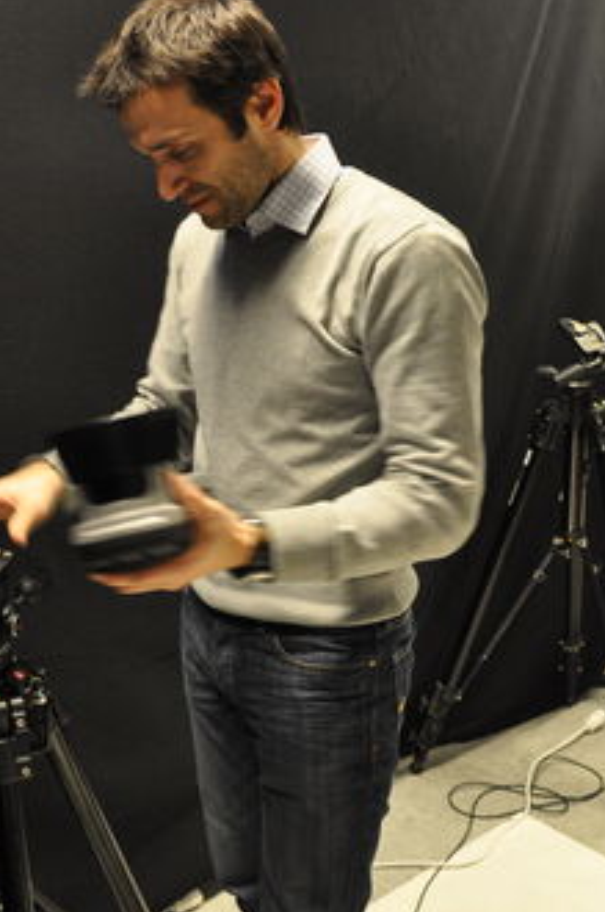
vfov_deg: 45.2
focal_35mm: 43
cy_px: 560
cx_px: 170
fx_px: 1087
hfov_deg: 30.7
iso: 560
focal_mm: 18
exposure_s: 1/15
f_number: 4
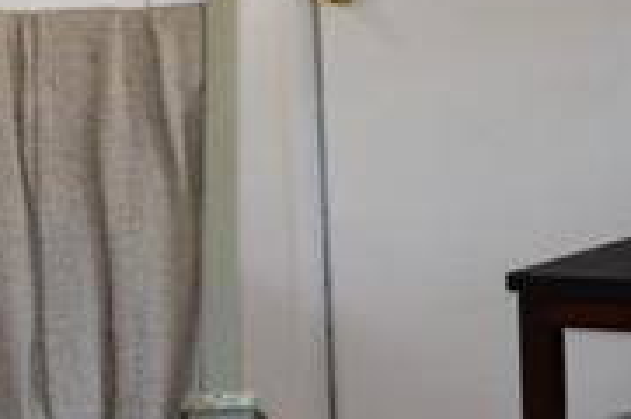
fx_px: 2677
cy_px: 80
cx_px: 1370
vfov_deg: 8.9
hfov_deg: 11.7
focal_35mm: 153
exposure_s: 1/100
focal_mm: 18
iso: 800
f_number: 5
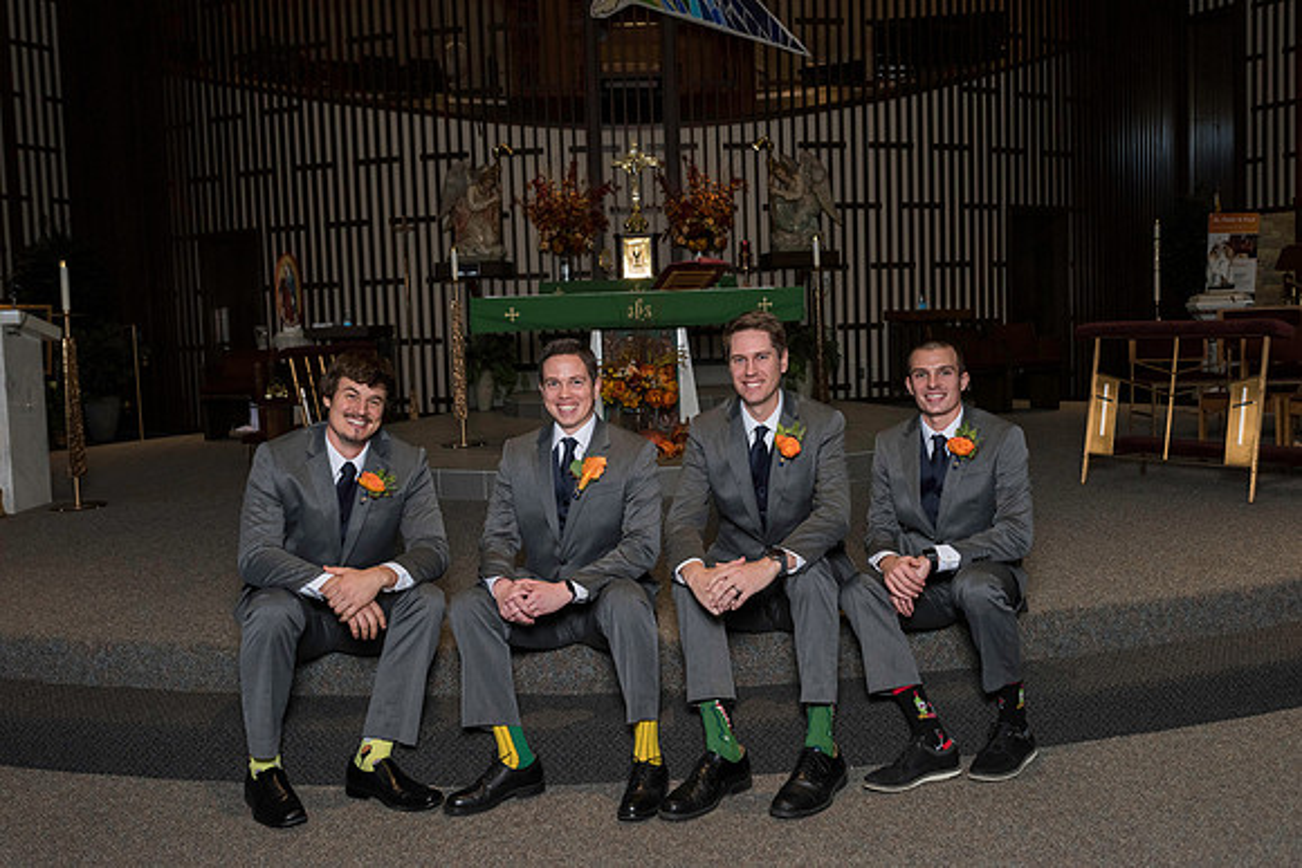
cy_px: 412
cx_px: 684
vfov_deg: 39.3
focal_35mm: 34
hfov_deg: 56.3
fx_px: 1217
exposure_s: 1/160
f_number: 6.3
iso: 1000
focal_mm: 32
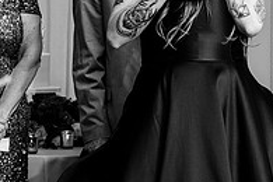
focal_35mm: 279
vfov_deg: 4.9
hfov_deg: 7.4
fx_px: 2116
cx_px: 127
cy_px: -2
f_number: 4
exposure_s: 1/200
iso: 2000
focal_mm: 86
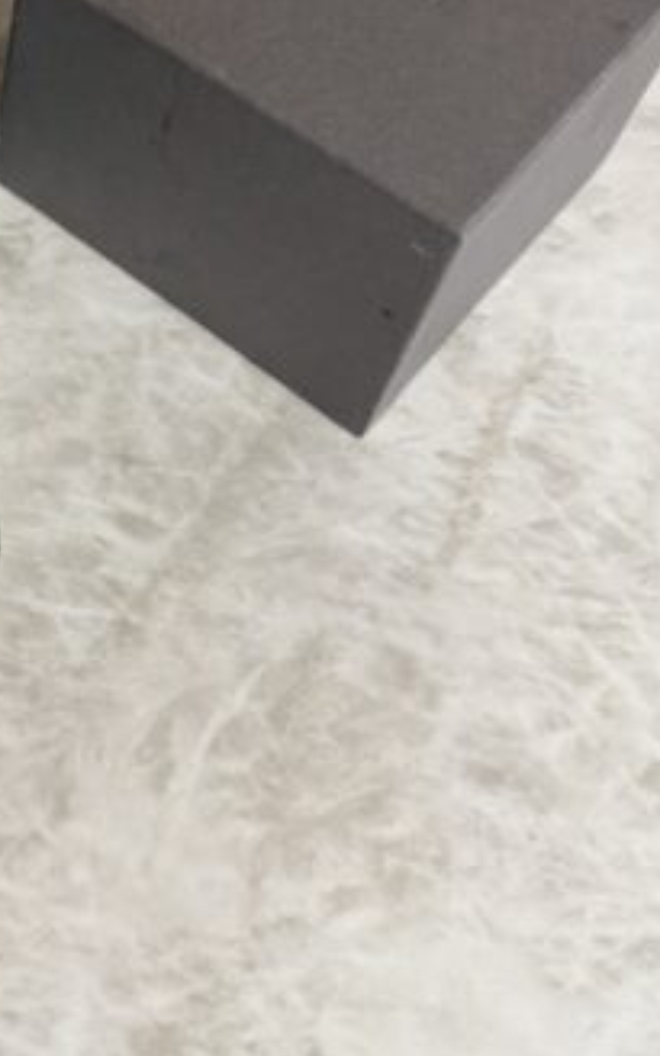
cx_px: -216
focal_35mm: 62
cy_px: 248
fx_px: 1784
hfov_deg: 19.2
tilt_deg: -56.0
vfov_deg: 32.3
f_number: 1.78
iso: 80
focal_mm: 6.76
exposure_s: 1/120
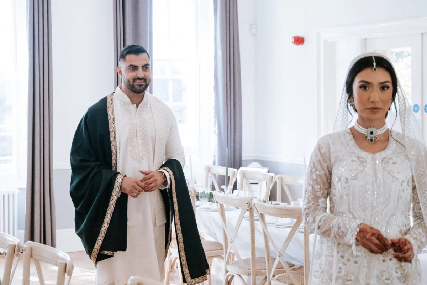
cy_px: 100
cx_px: 148
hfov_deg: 27.8
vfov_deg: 18.8
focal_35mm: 72
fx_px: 858
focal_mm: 35.3
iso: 320
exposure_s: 1/170
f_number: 2.8
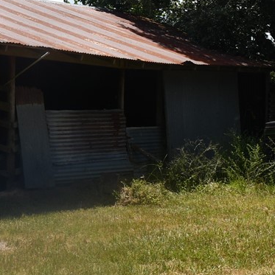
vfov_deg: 19.2
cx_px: -14
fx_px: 800
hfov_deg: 18.9
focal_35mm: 89
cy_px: 38
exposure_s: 1/320
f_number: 8
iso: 100
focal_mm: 18
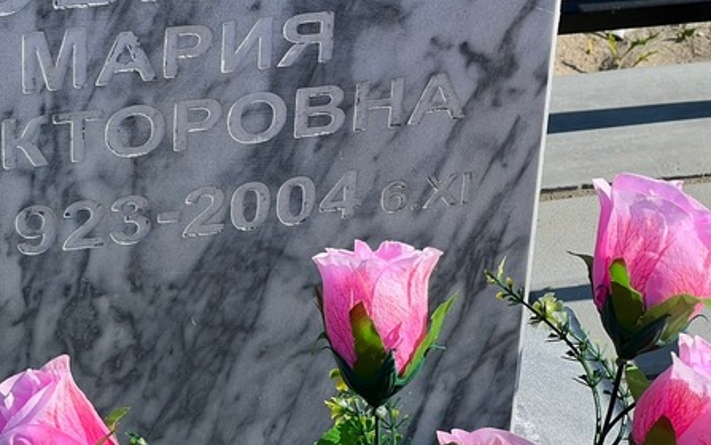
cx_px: 177
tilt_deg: -36.0
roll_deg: -2.3
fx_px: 2831
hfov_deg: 14.3
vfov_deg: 9.0
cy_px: 73
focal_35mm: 146
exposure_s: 1/626
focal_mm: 9
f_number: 2.8
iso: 32
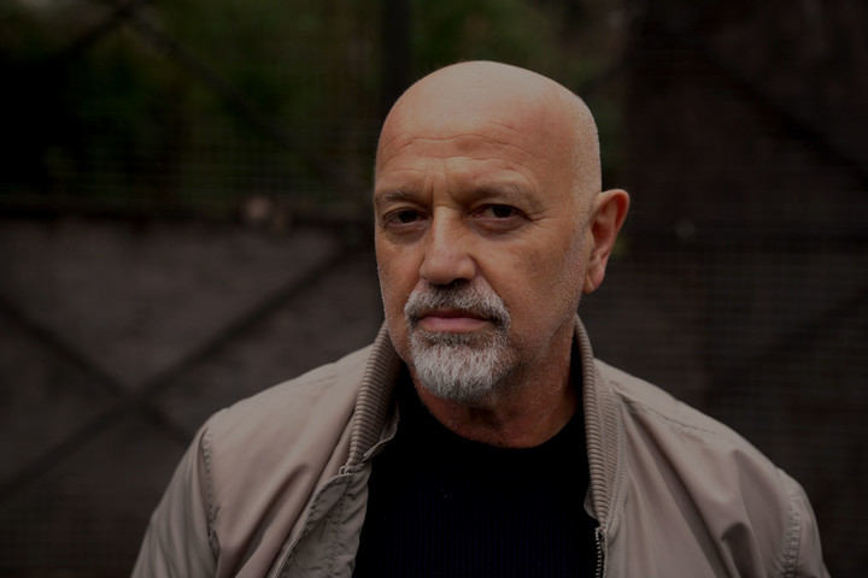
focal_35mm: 51
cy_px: 289
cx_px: 434
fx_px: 1230
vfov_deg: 26.5
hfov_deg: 38.9
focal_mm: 51
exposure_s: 1/1000
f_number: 2.8
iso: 500
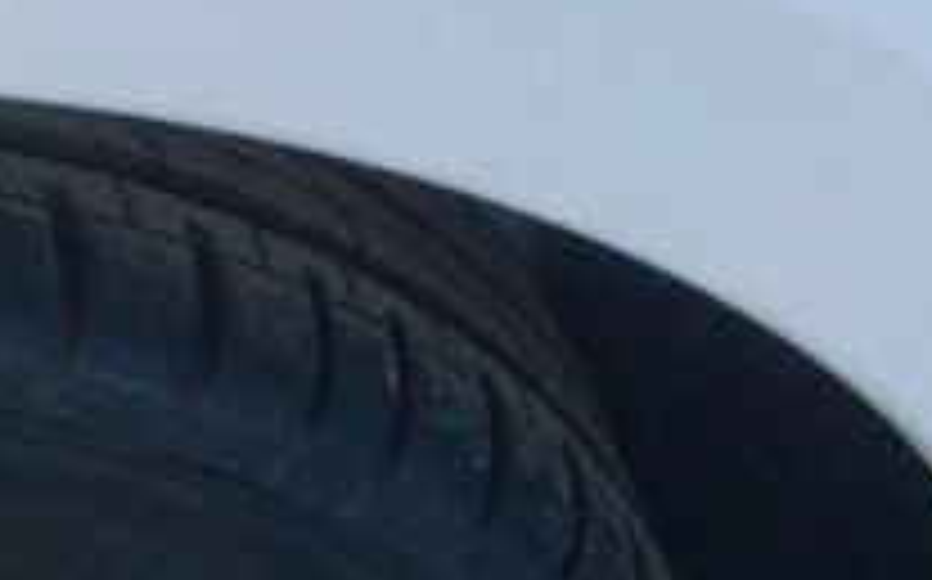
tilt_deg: -51.2
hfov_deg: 19.0
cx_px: -401
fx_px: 2487
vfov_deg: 12.9
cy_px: 731
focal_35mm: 98
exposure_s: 1/100
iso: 64
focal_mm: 4.15
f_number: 2.2
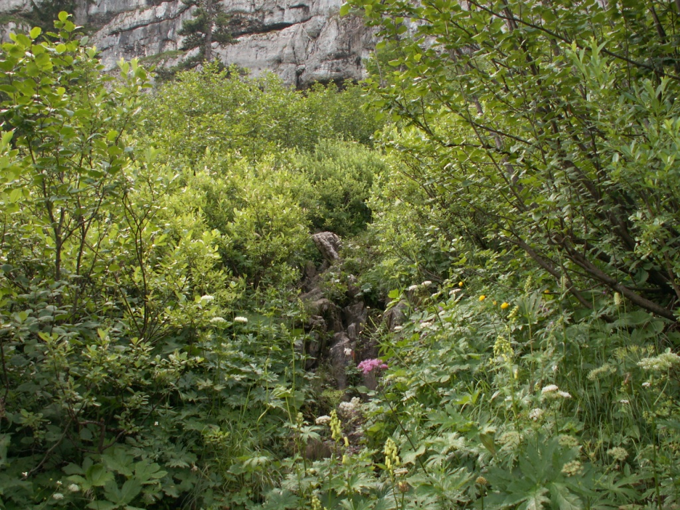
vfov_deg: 40.7
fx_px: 688
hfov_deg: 52.6
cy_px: 255
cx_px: 340
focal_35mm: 35
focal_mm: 5.86
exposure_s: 1/50
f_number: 3.2
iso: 50
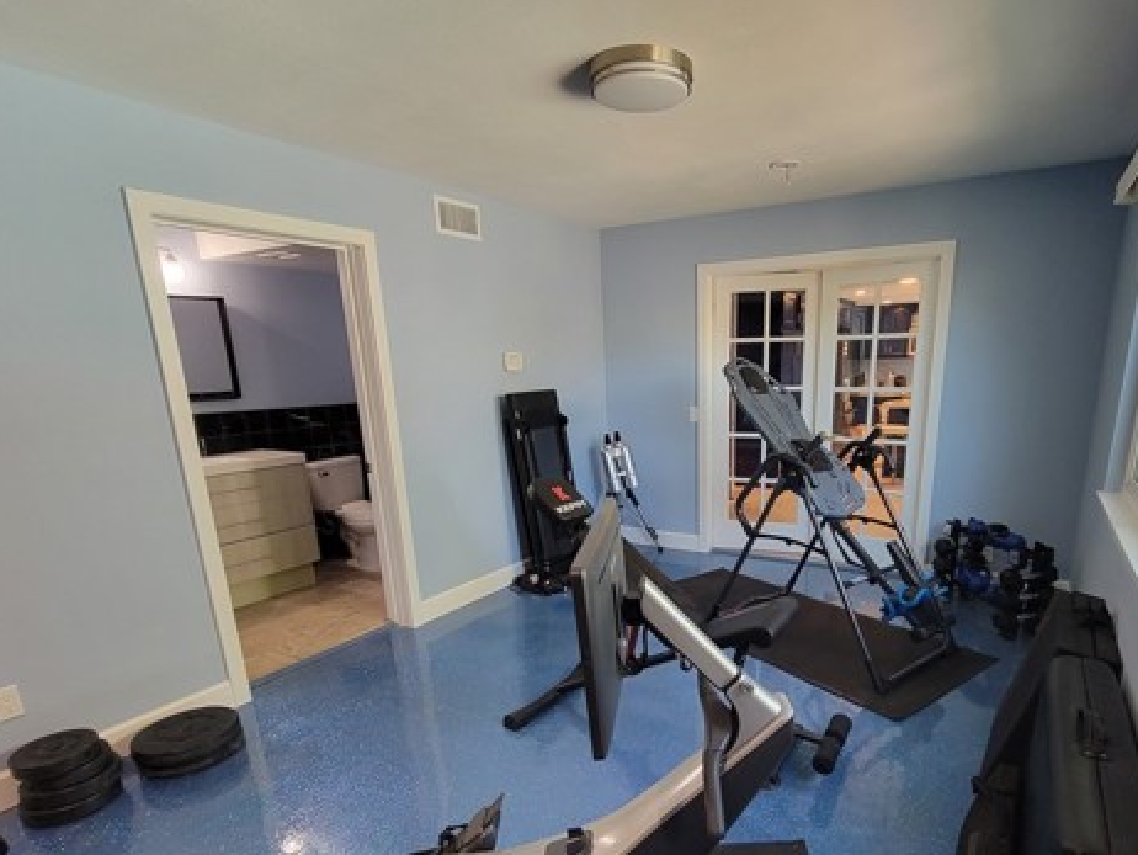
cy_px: 540
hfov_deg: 87.1
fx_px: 592
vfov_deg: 70.4
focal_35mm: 18
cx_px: 655
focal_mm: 2.2
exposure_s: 1/60
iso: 320
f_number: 2.2
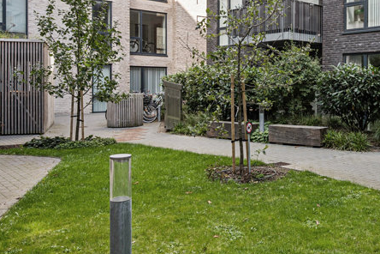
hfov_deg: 48.5
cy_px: 67
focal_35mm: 37
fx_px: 389
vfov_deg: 35.3
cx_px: 313
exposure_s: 1/500
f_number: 4
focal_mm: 20.5
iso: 400
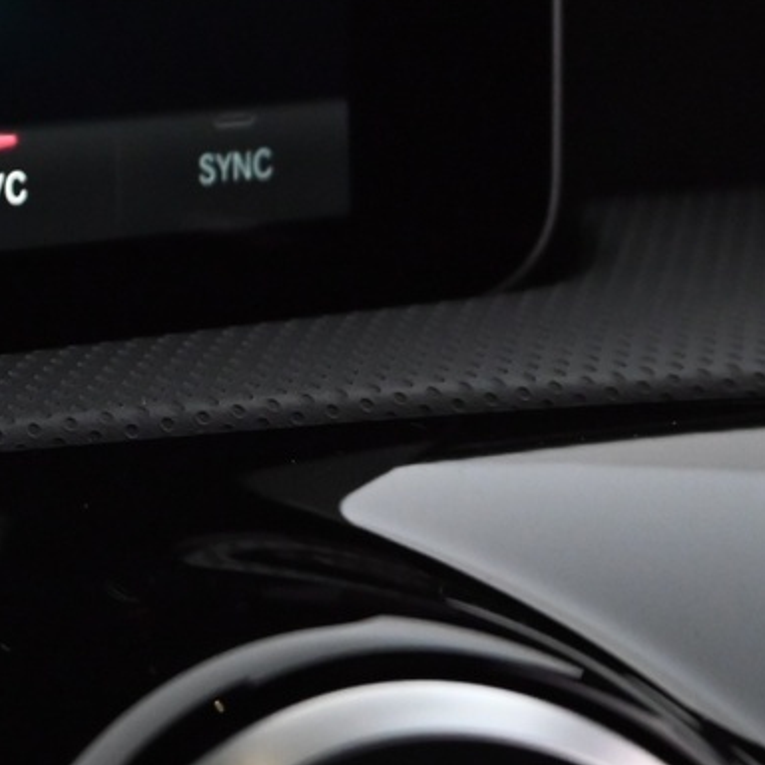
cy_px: -149
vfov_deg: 19.1
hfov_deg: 17.3
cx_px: -510
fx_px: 2150
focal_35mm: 86
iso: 3200
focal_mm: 24
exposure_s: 1/80
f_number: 4
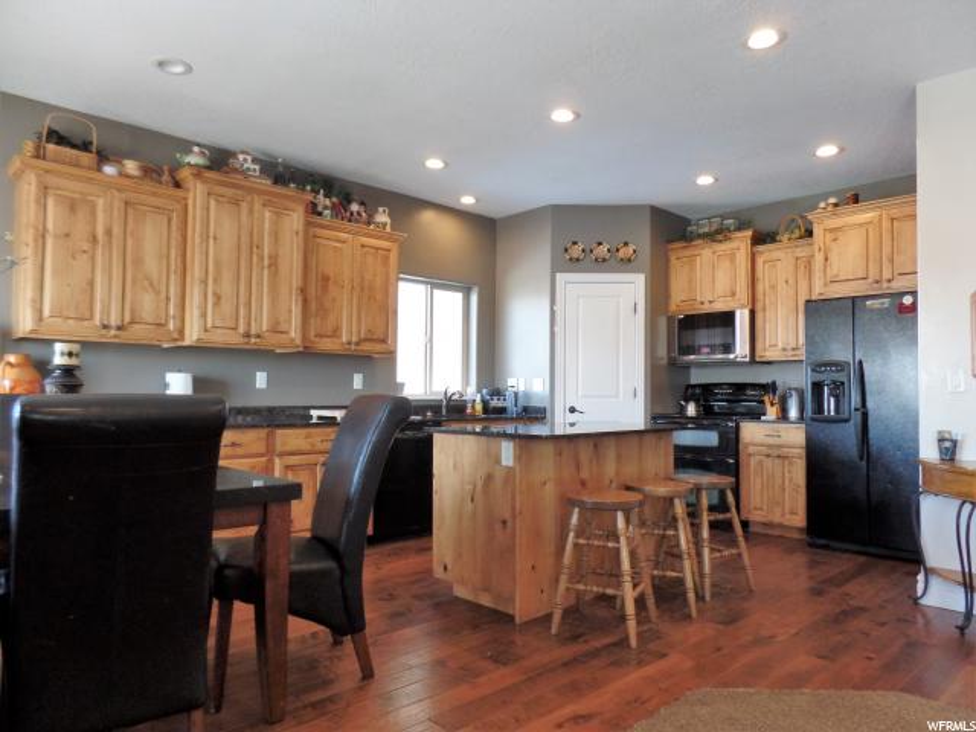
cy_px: 366
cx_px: 488
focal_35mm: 23
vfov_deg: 58.9
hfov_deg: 73.9
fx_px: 648
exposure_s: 1/30
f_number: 2.8
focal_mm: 4.1
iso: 200
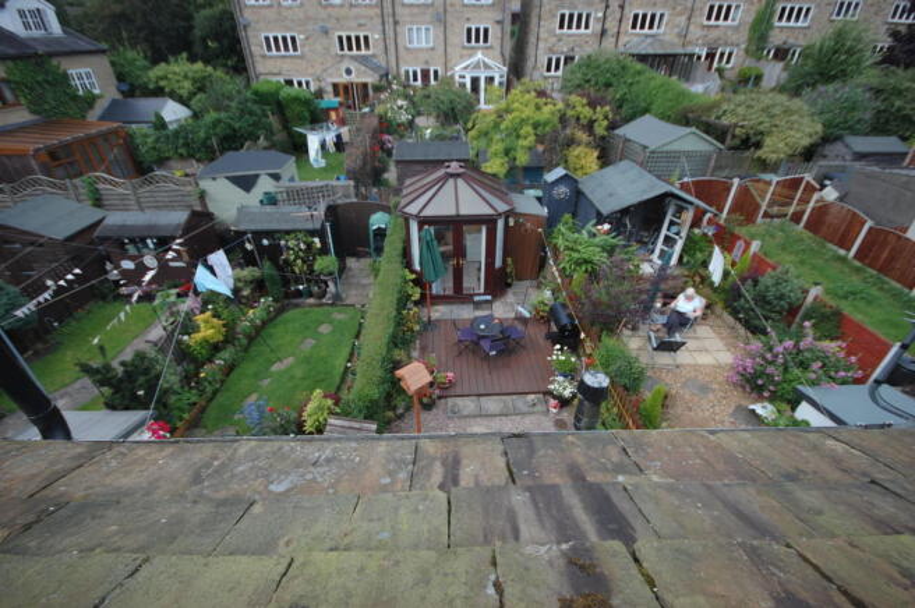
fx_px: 381
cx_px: 458
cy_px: 304
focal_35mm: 15
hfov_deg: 100.4
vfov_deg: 77.2
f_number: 4
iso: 320
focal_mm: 10
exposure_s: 1/500
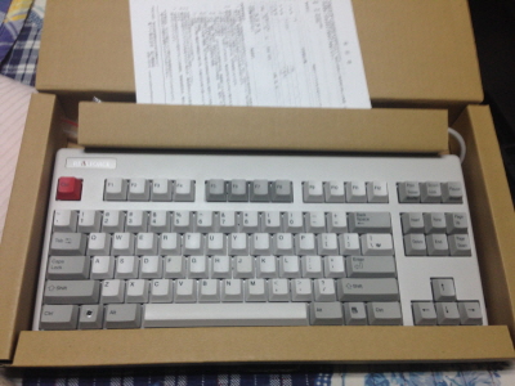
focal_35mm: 33
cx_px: 258
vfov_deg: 42.9
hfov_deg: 55.4
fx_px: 491
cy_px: 193
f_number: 2.4
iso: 80
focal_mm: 4.12
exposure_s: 1/20
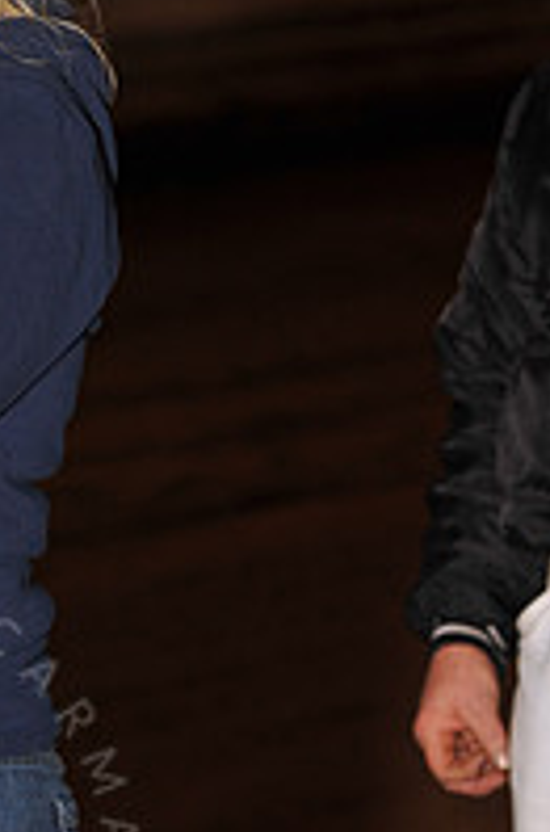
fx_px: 8454
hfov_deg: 3.7
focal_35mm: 367
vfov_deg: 5.6
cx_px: -181
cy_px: 202
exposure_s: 1/250
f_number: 6.3
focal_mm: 125
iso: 500
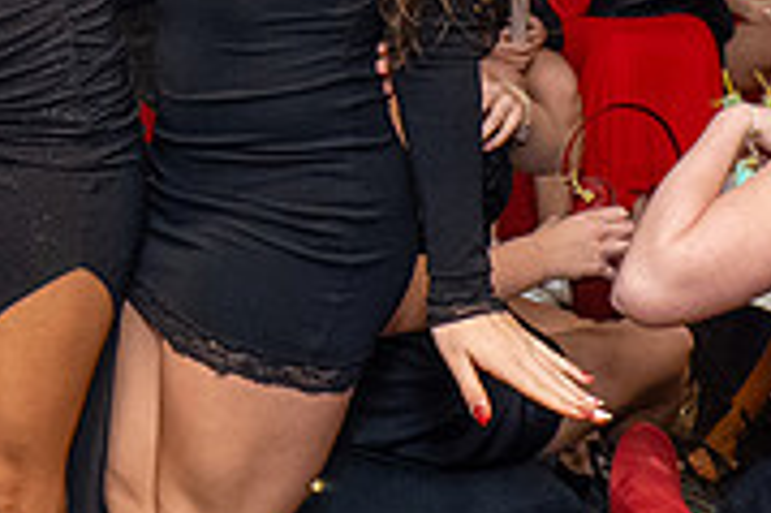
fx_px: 1733
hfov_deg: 23.4
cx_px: -103
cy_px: -110
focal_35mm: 81
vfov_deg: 16.1
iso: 3200
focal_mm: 25
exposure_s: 1/200
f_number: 4
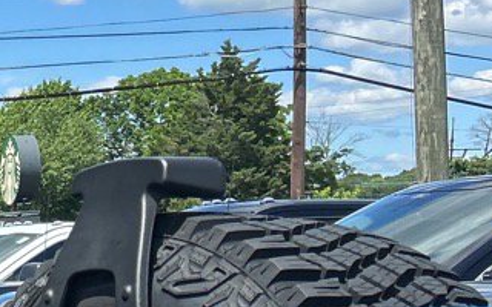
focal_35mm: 138
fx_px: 1850
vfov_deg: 9.3
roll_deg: +1.4
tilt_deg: -4.9
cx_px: -444
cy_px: 448
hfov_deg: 13.3
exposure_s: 1/4274
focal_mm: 5.7
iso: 50
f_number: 1.5
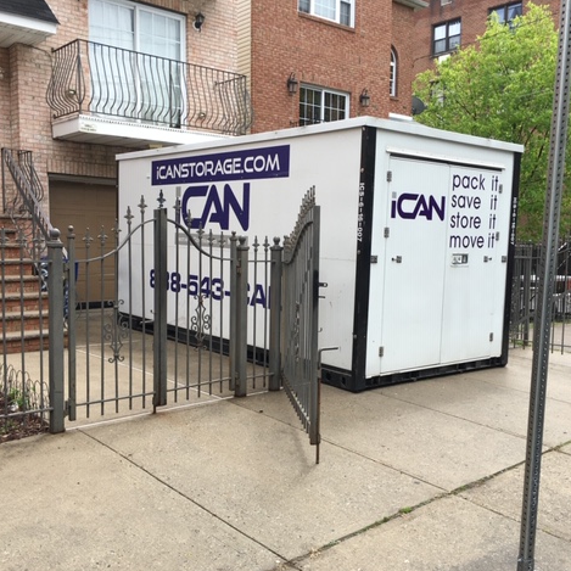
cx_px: 290
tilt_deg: -3.7
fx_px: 653
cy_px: 290
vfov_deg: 47.2
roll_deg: -0.7
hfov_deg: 47.2
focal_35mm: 35
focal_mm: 4.15
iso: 25
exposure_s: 1/641
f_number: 2.2
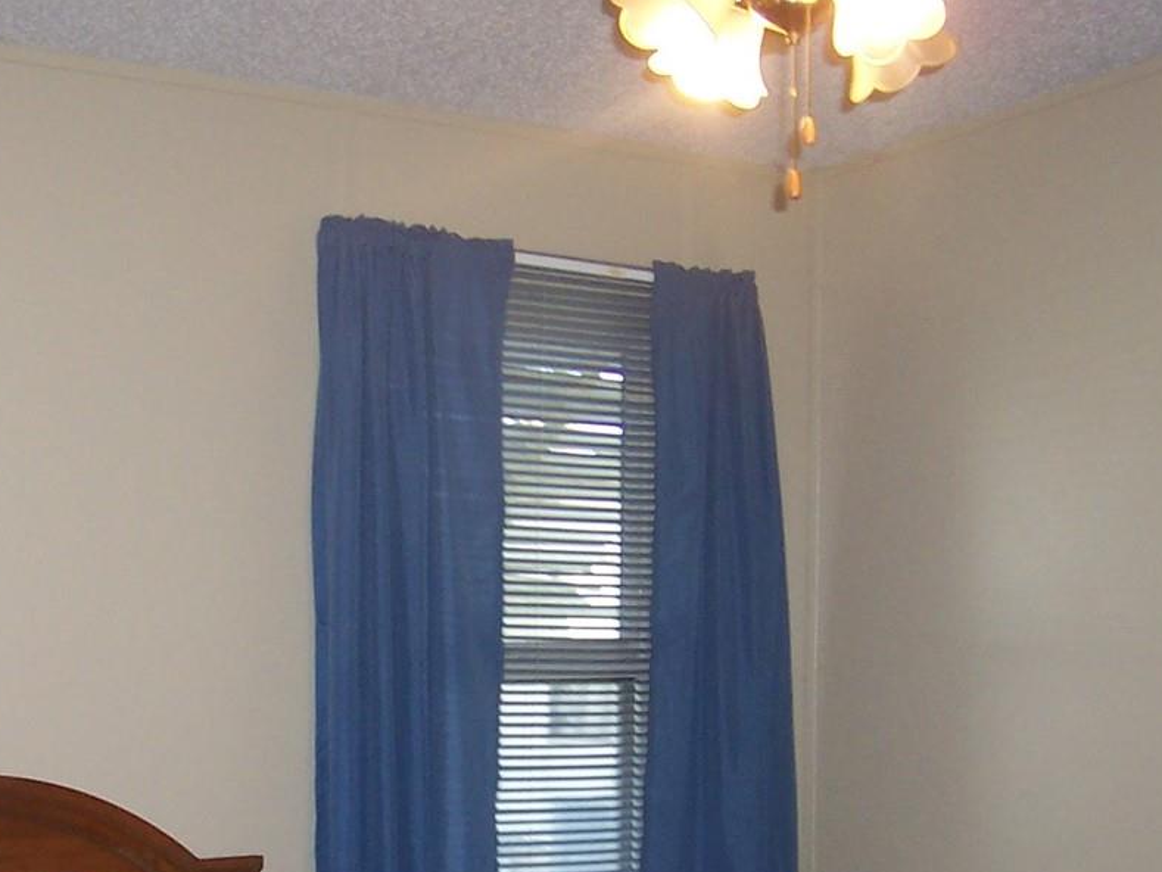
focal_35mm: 75
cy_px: 717
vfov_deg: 19.4
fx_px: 2518
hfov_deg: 25.9
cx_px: 473
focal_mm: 5.6
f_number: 2.8
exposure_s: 1/60
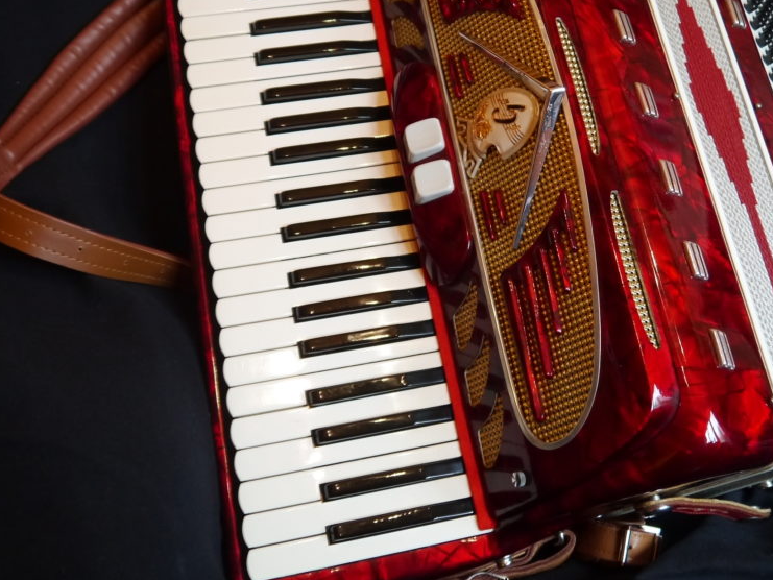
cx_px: 475
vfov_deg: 30.7
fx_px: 1050
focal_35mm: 47
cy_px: 197
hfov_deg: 40.2
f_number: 4
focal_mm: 17
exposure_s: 1/30
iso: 800
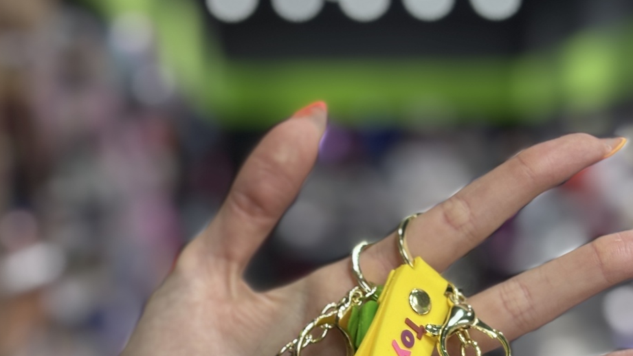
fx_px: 1410
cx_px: 320
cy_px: 416
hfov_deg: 25.3
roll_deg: +0.2
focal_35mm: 84
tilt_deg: -9.9
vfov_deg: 14.0
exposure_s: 1/50
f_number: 1.6
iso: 64
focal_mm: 5.96
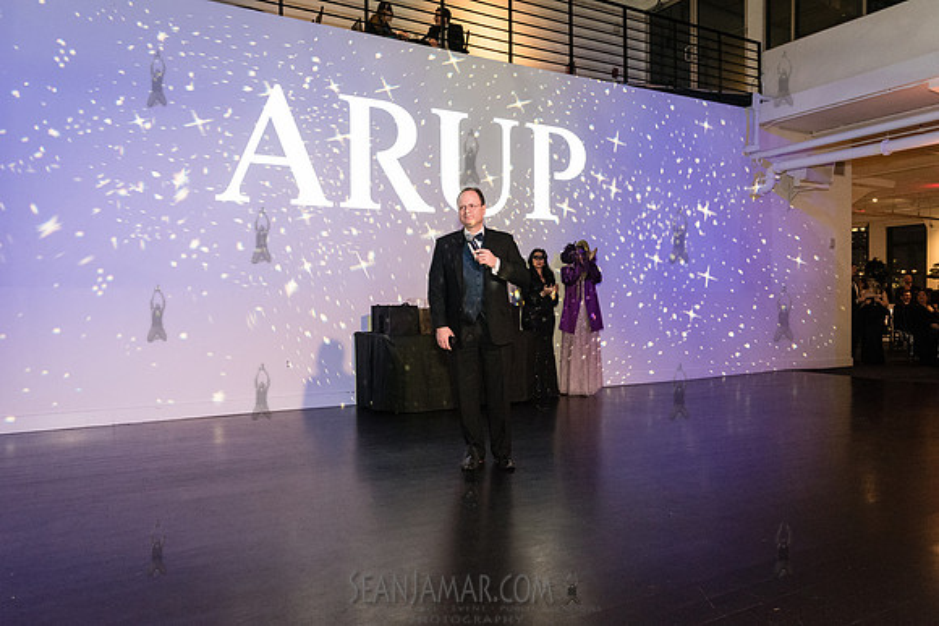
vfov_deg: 47.5
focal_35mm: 27
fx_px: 713
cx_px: 470
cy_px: 313
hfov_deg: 66.8
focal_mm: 27
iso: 8000
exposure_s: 1/160
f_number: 3.5
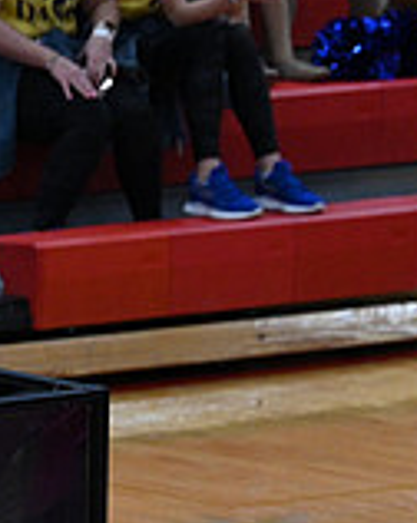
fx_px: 10665
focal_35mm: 690
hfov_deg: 2.2
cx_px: 950
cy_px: 538
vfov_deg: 2.8
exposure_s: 1/400
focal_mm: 200
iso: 4000
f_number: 4
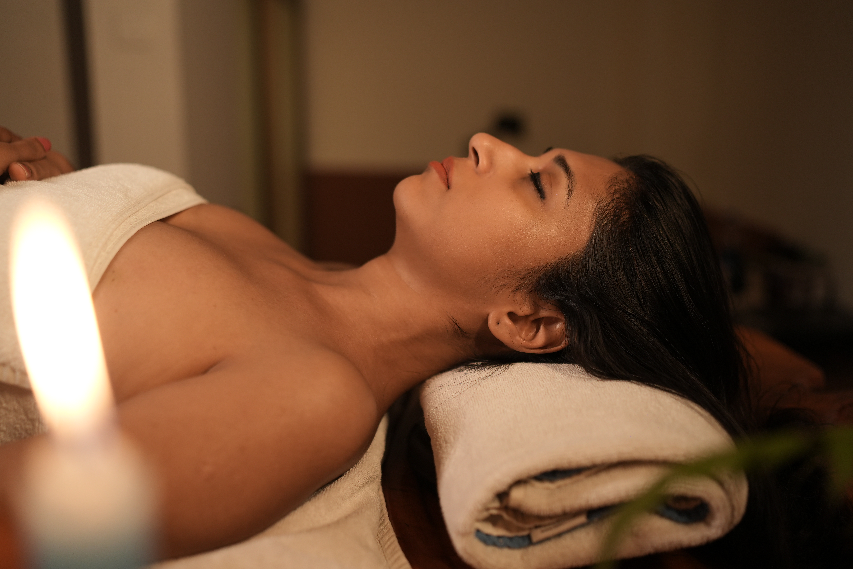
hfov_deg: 54.4
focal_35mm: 35
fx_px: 829
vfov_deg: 37.9
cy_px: 284
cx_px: 426
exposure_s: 1/100
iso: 500
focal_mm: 35
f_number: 1.8
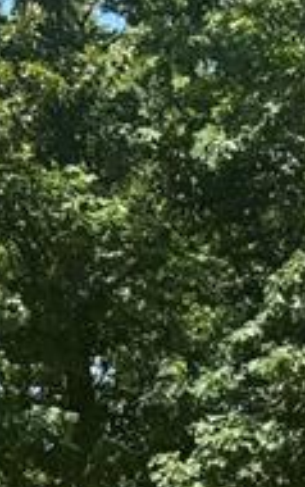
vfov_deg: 14.9
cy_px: 525
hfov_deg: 8.9
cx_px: 659
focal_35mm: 137
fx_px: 1819
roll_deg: +1.1
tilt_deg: +4.0
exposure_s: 1/1597
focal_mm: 6.76
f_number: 1.78
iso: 80
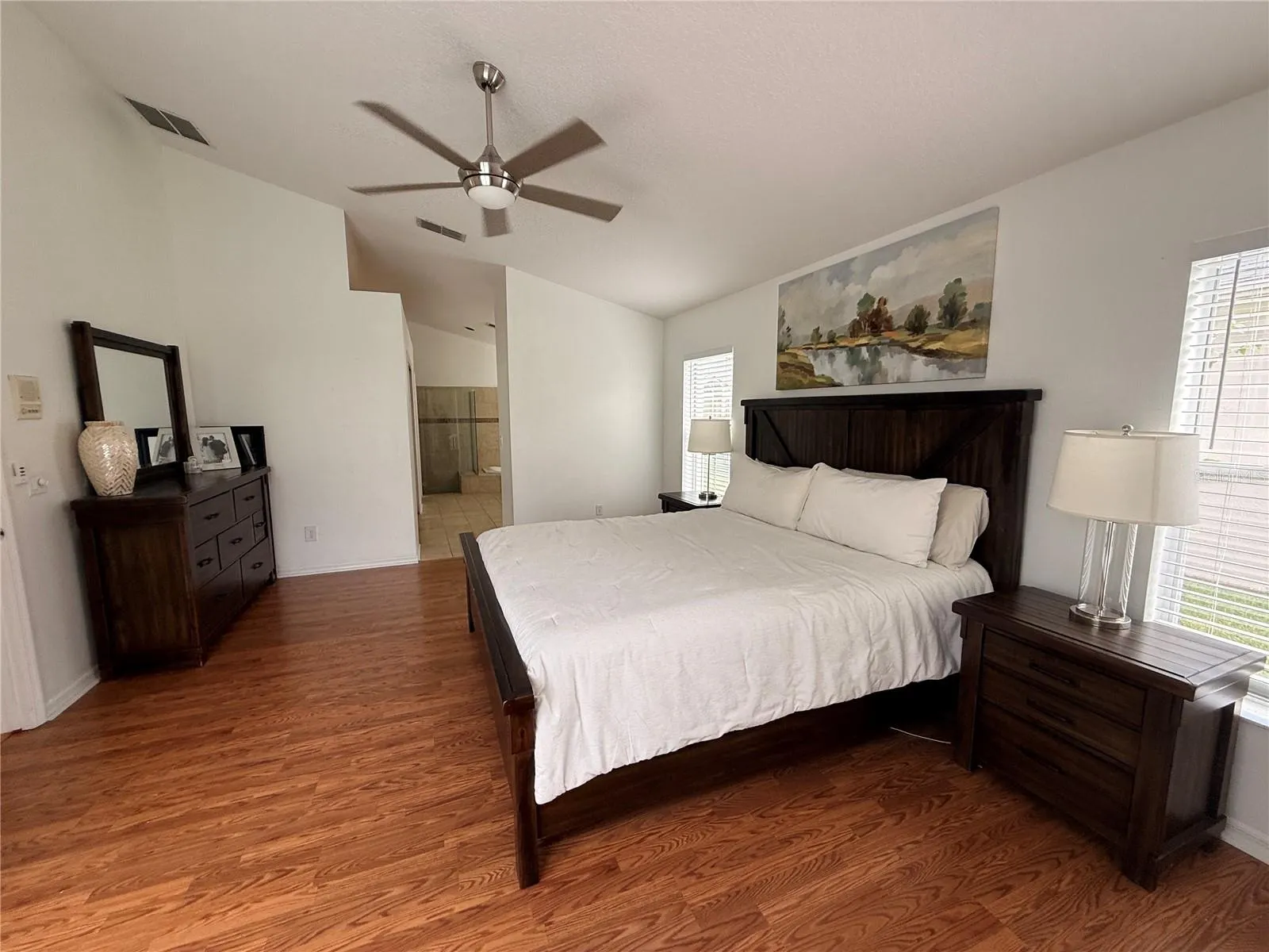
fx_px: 513
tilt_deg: -7.1
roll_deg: +0.5
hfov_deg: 102.1
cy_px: 476
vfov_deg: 85.7
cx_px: 634
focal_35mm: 14
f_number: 2.2
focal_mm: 2.22
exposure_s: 1/140
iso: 64
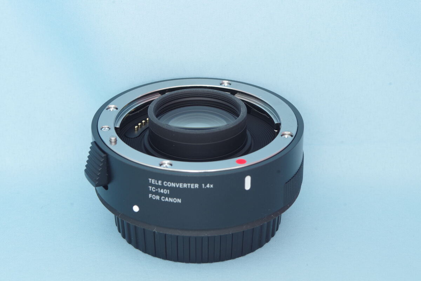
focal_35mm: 105
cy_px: 140
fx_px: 1228
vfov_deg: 13.0
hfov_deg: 19.5
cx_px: 210
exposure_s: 1/3.33
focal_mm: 70
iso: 400
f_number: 16
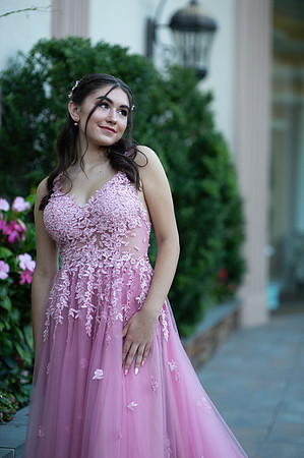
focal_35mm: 85
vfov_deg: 23.9
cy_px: 229
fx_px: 1079
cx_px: 152
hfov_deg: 16.0
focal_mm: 85
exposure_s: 1/640
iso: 250
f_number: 2
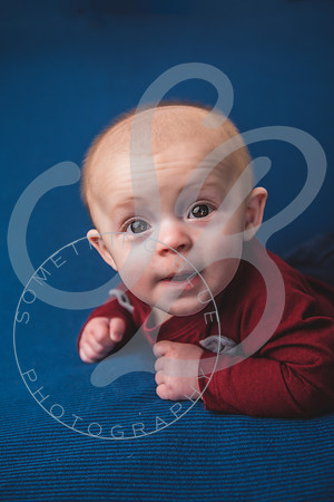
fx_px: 668
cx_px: 167
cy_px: 251
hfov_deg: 28.1
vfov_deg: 41.1
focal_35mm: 48
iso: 100
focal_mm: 48
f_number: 4
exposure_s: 1/250
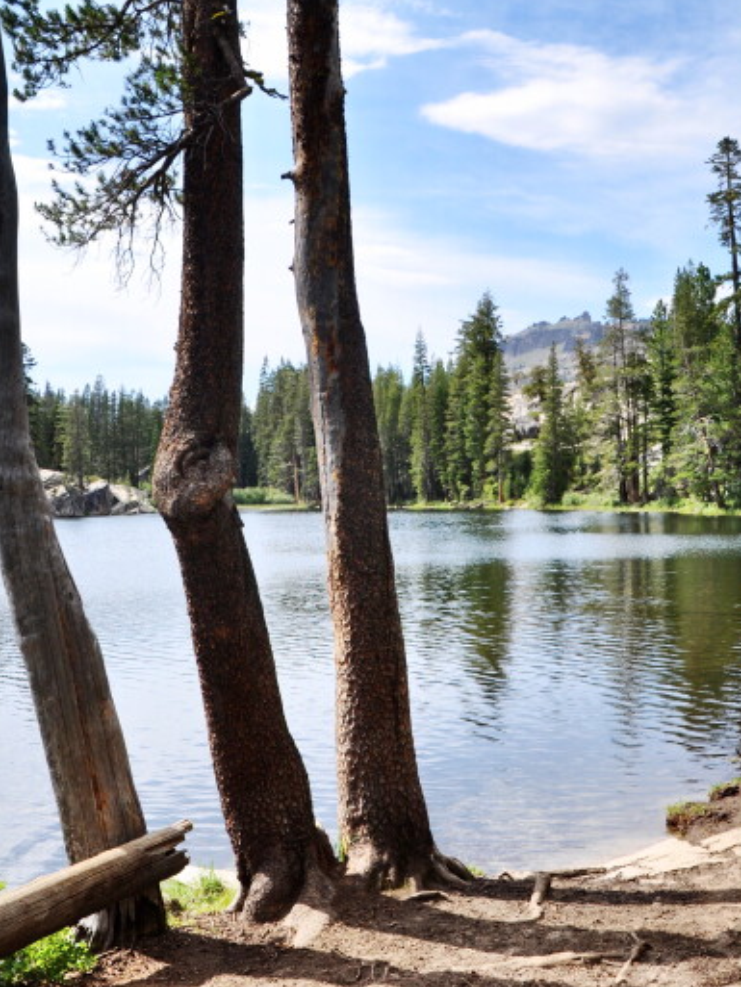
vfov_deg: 46.8
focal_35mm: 40
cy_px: 498
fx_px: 1141
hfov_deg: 35.8
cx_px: 452
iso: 200
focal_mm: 18
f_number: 10
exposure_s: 1/320
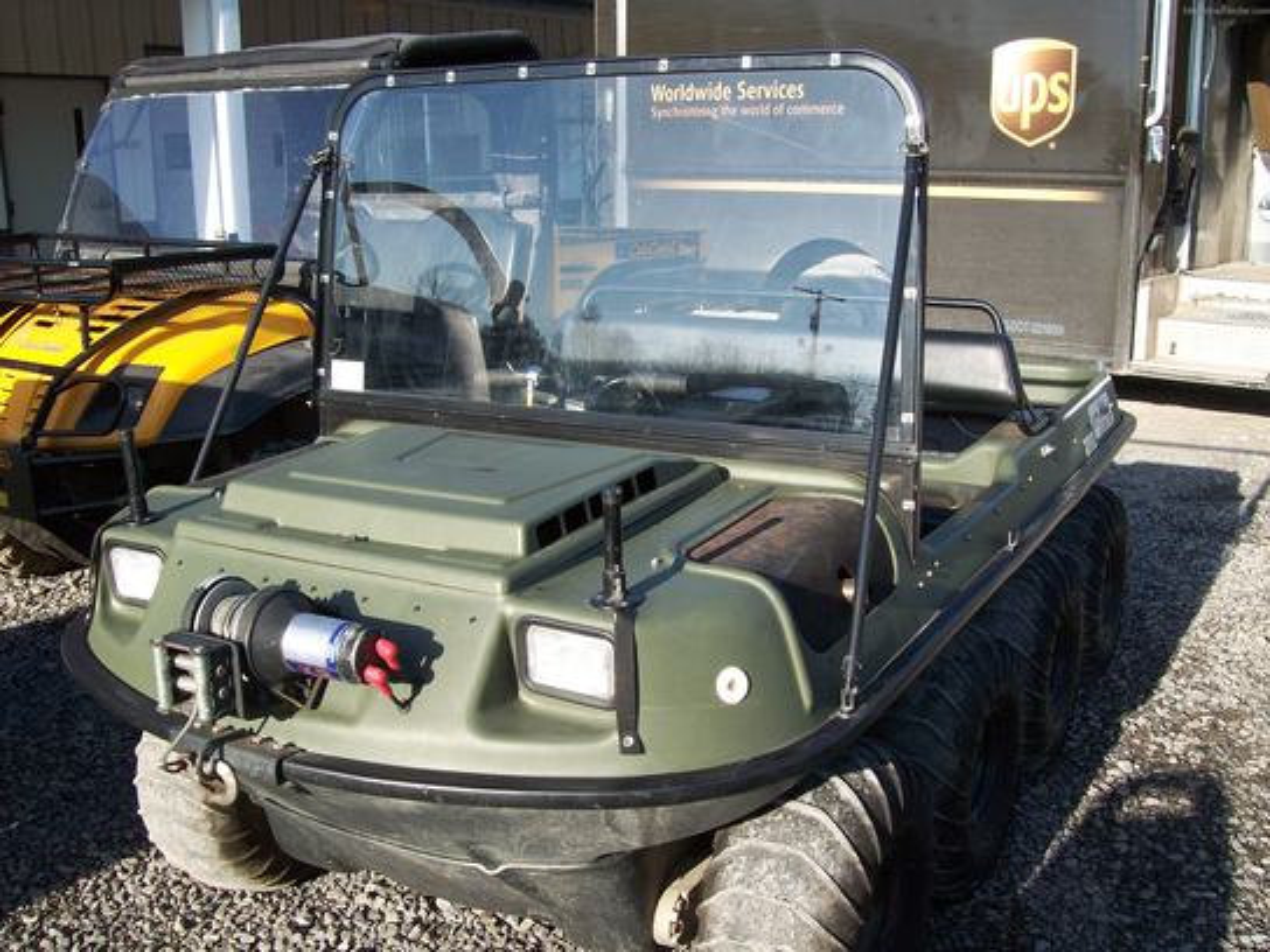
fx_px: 1321
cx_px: 635
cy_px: 476
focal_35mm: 36
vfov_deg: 39.7
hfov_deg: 51.4
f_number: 4.8
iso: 80
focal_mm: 6
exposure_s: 1/272
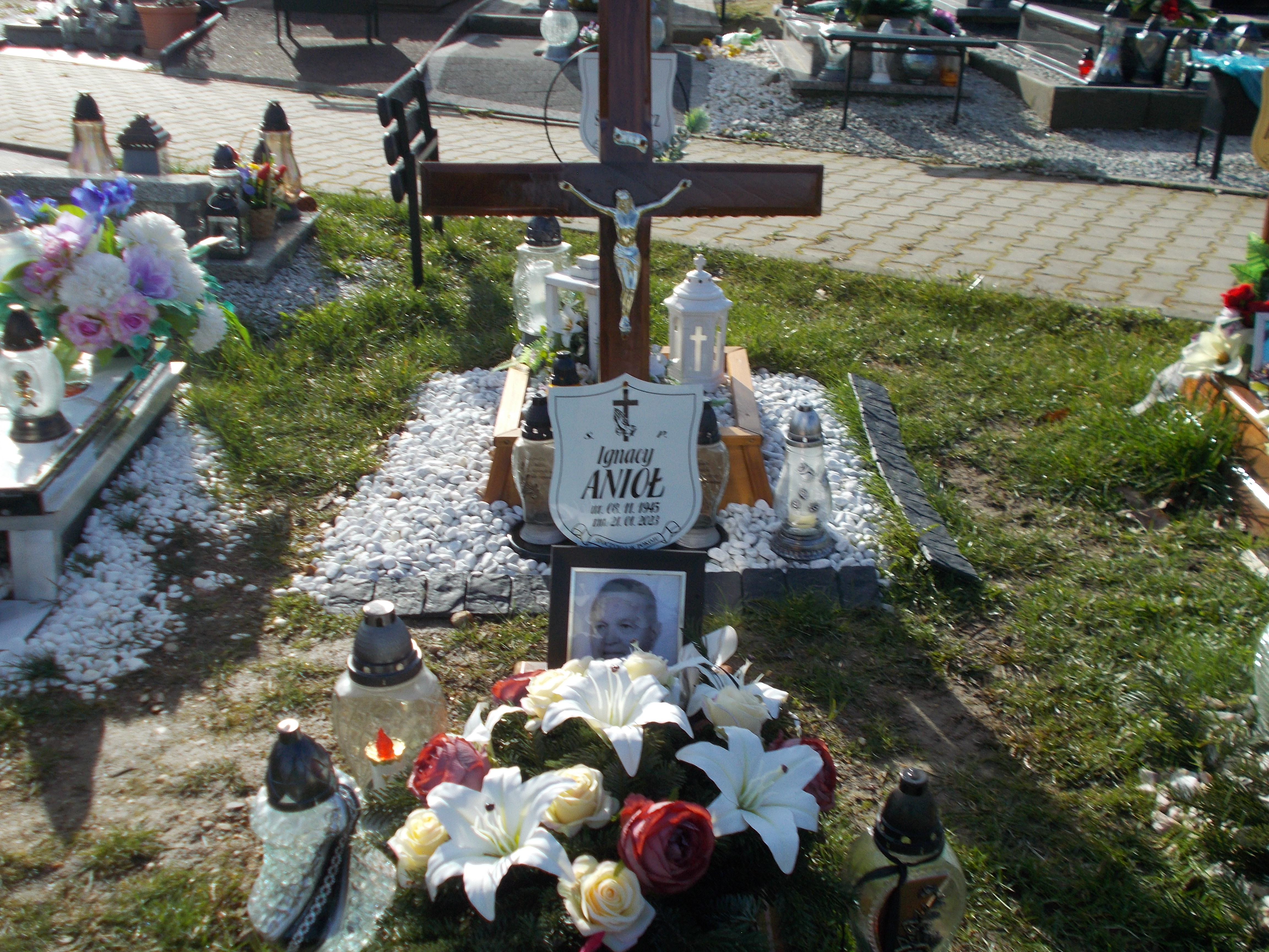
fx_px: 1430
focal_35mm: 39
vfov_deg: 36.8
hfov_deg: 47.9
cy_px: 476
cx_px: 634
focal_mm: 6.9
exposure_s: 1/125
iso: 80
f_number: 9.8
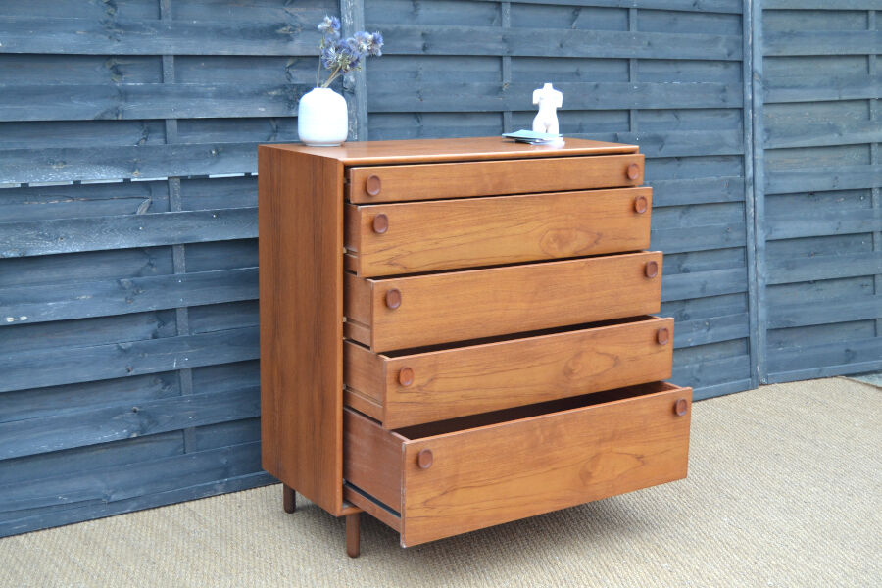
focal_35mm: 51
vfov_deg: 26.5
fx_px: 1249
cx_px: 441
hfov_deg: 38.9
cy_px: 294
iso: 560
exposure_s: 1/60
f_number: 4.5
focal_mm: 34
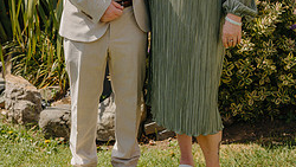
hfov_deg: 31.9
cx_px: 150
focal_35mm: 66
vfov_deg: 17.5
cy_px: -32
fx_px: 518
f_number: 2.8
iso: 100
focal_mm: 35
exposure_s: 1/1250
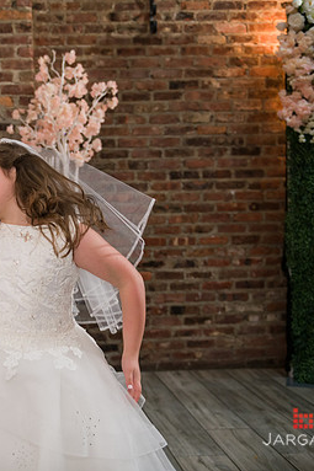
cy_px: 234
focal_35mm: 47
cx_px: 23
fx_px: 615
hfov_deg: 27.5
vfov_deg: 41.9
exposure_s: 1/125
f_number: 3.2
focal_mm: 31
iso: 1000
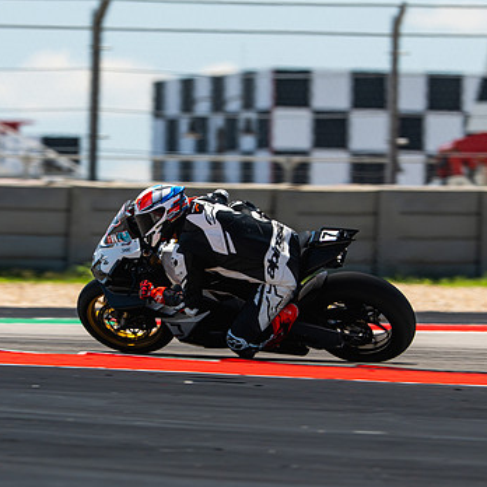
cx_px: 297
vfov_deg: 2.9
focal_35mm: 595
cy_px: 269
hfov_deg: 2.9
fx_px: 9471
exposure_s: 1/400
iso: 160
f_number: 4.5
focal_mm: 280
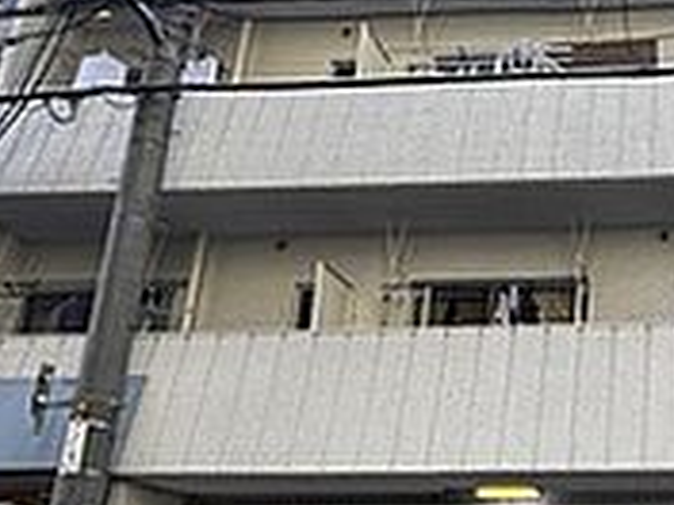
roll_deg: +0.1
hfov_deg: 33.8
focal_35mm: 51
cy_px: 314
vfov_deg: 28.5
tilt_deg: +20.2
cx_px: 693
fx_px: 993
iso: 40
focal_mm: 2.22
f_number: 2.2
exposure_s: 1/289
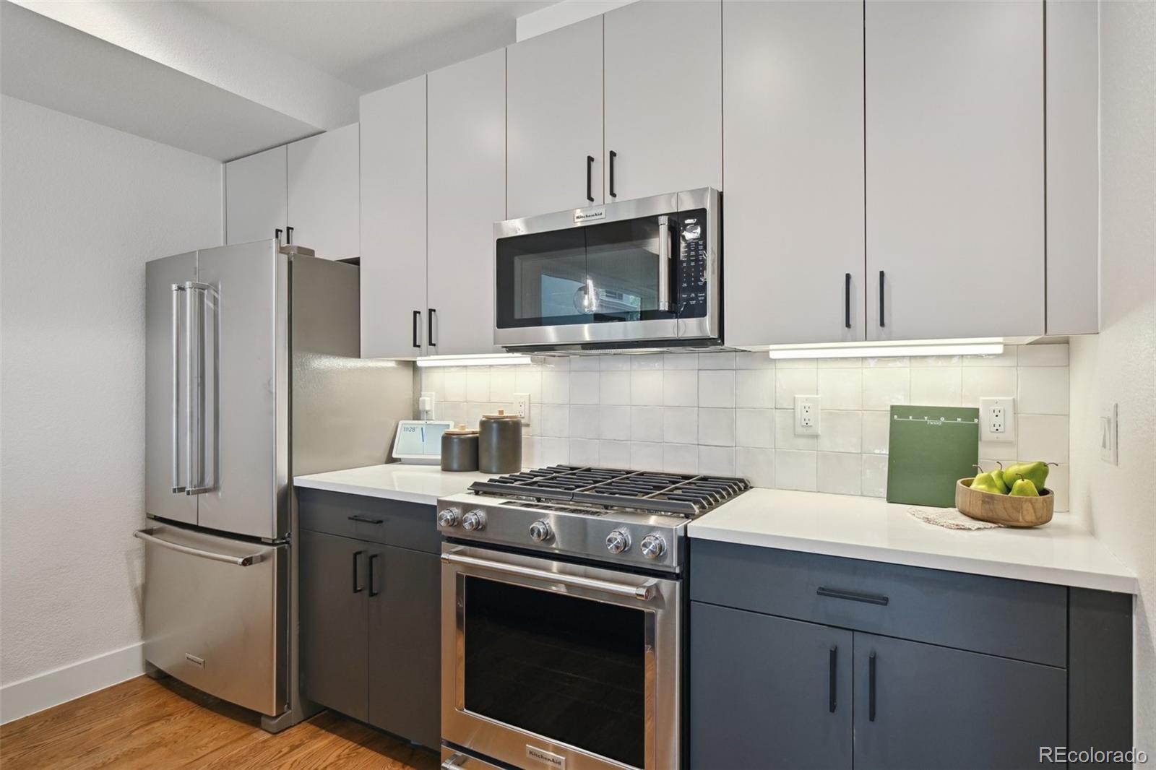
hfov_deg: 86.9
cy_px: 385
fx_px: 610
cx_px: 578
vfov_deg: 64.5
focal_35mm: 19
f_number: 5
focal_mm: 19
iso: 400
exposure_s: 1/125
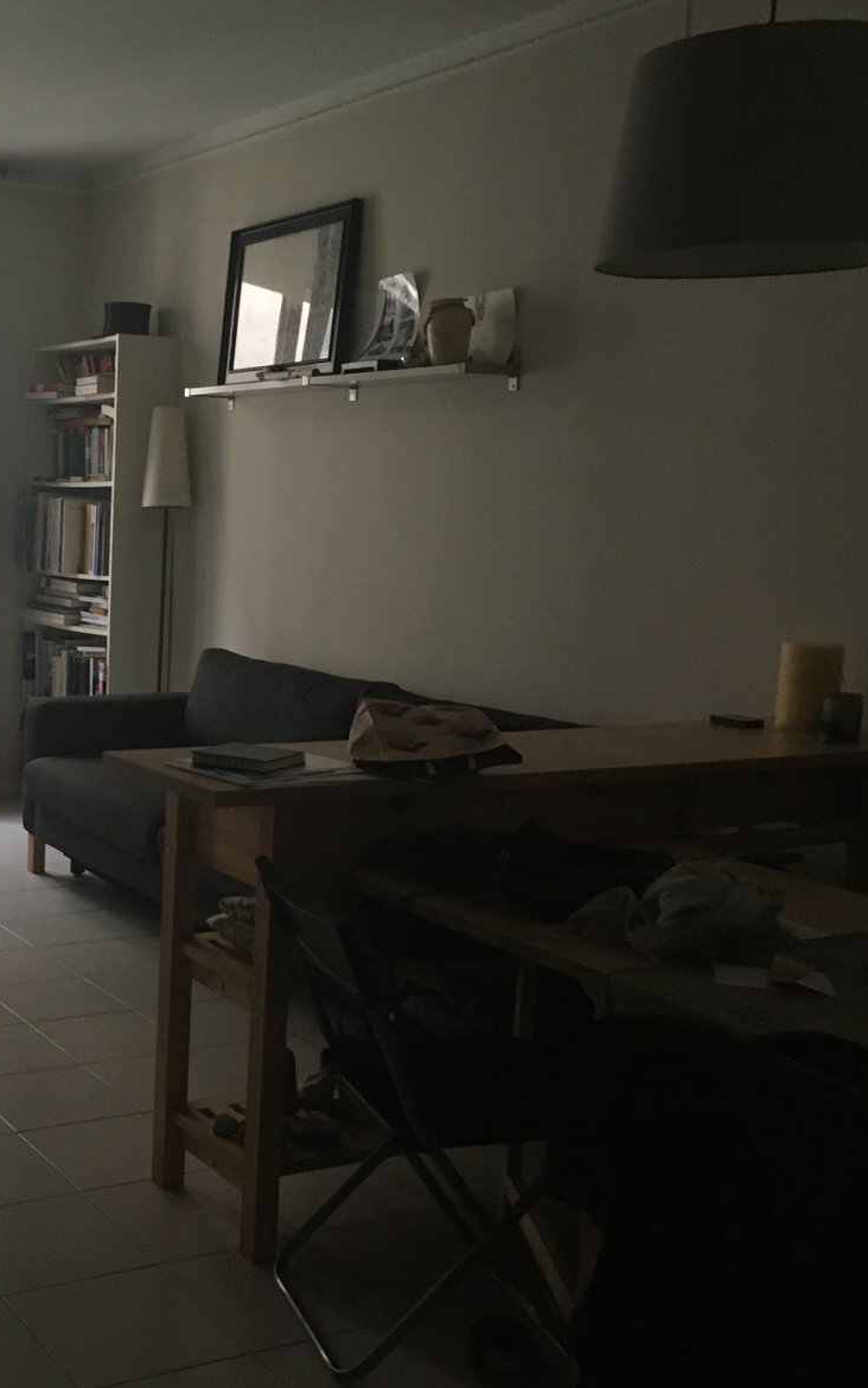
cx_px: 8
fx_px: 1589
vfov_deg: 47.2
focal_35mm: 42
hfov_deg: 28.7
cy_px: 683
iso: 200
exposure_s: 1/33
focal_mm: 4.15
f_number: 2.2
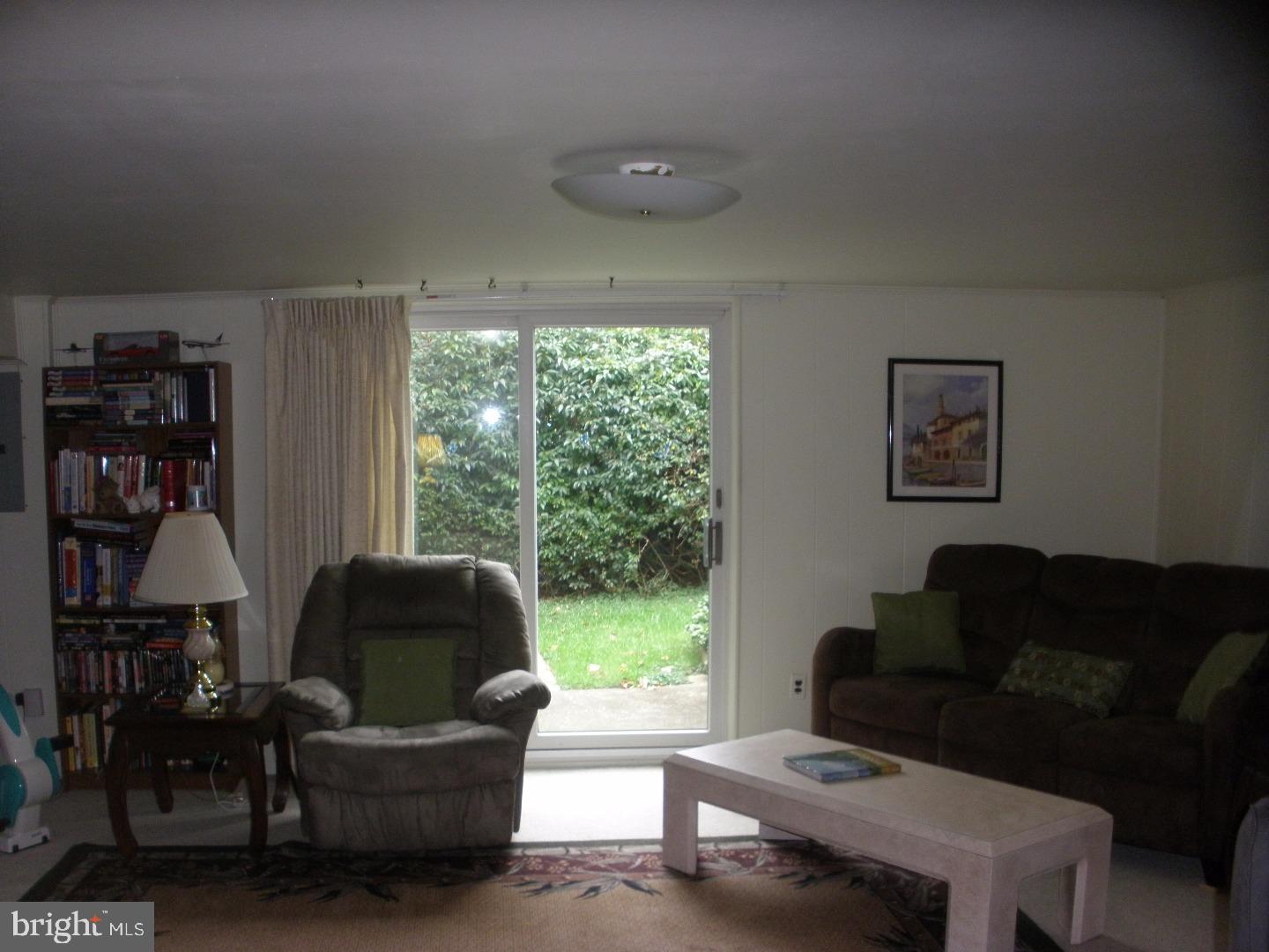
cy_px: 476
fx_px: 1320
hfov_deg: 51.4
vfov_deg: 39.7
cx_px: 634
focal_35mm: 36
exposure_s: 1/30
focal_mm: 6.3
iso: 200
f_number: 3.5
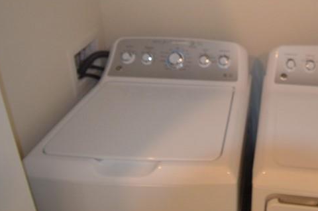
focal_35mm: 34
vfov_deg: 36.5
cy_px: 24
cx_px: 269
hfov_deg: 51.2
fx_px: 300
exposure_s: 1/60
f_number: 4.5
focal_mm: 10
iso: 1100
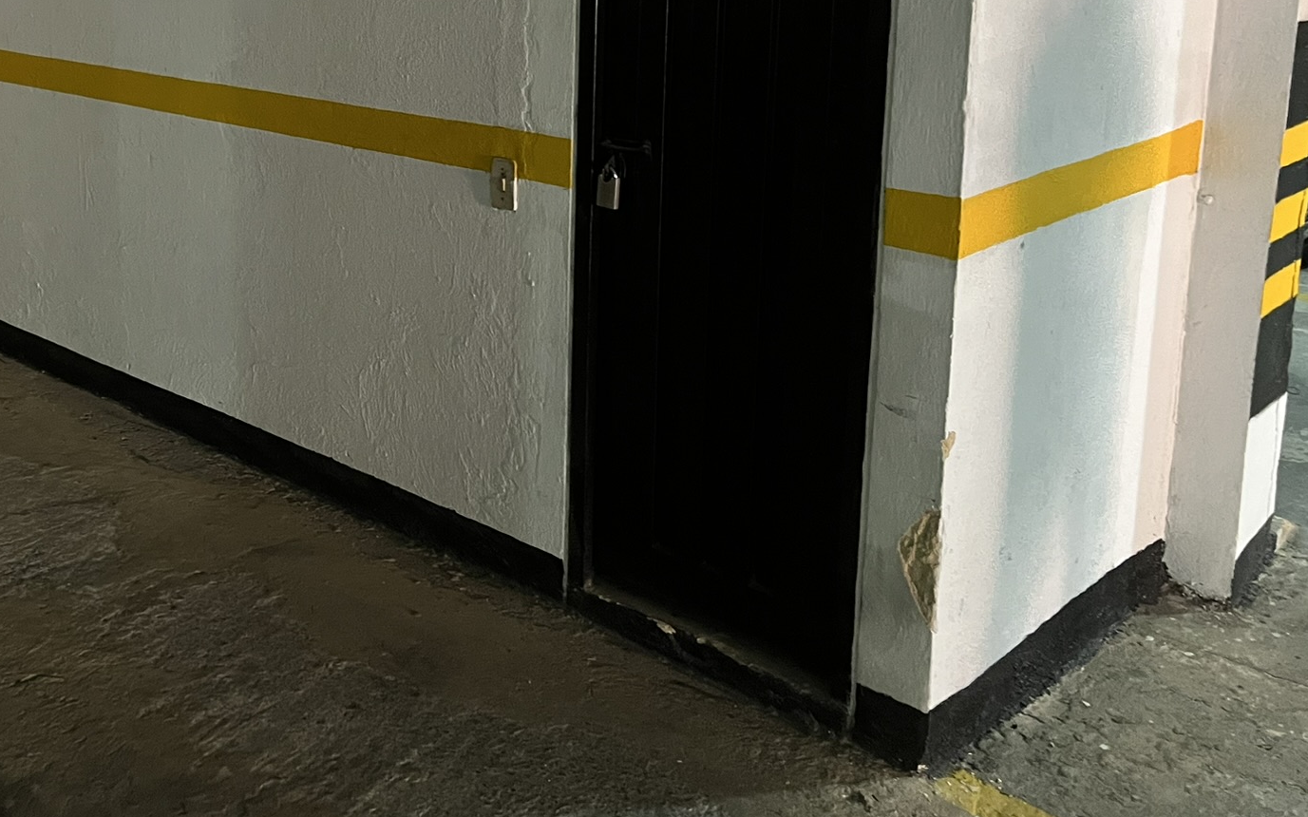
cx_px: 399
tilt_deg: -11.3
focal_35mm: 41
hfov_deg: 47.2
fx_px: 1461
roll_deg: +0.2
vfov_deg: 30.5
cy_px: 169
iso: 640
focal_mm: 5.1
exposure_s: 1/30
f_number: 1.6
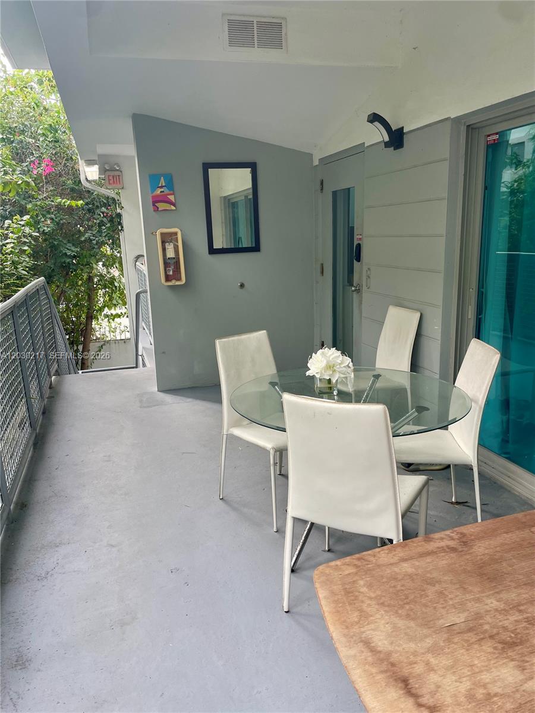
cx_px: 268
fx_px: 536
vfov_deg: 67.3
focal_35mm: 26
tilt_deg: -13.9
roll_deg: +2.0
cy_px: 356
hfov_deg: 53.1
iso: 32
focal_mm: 4.2
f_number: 1.6
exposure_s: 1/120
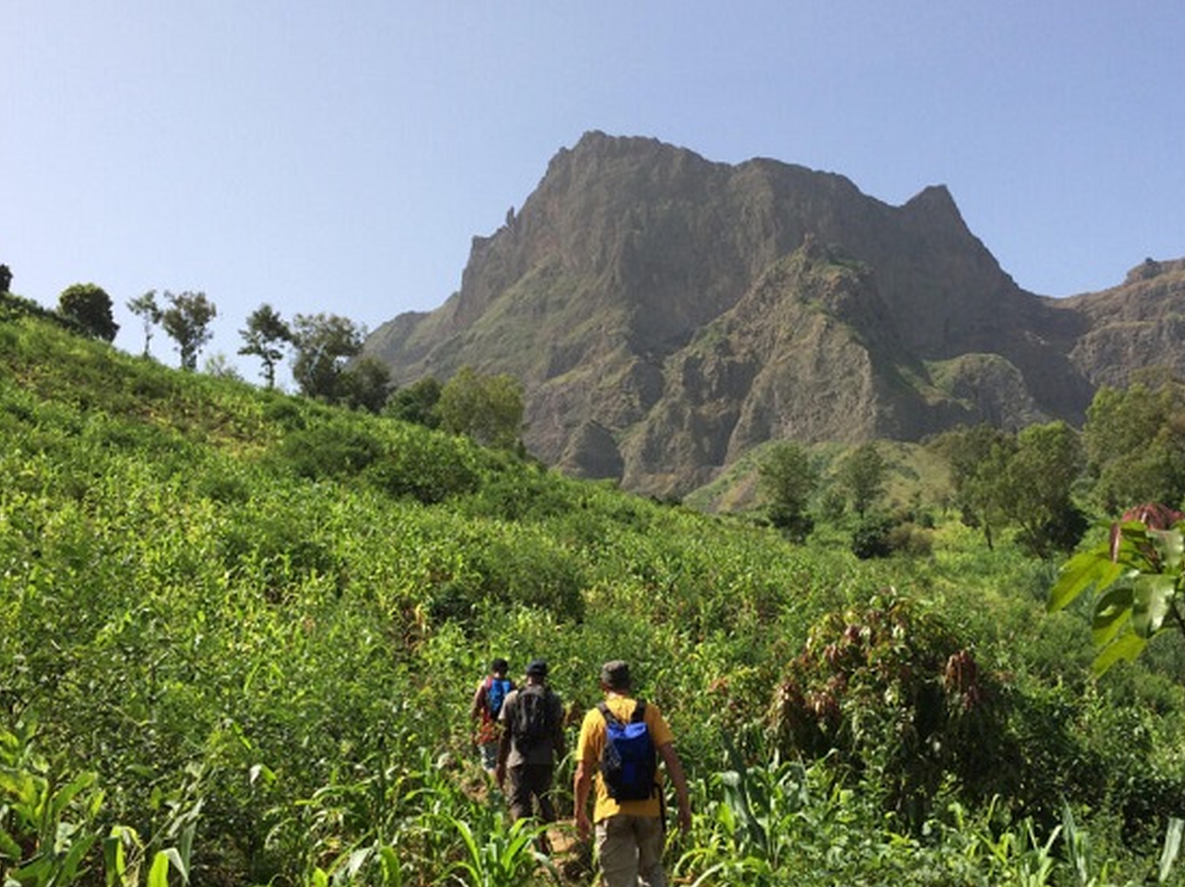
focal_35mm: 37
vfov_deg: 38.6
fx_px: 1266
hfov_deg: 50.1
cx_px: 635
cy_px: 482
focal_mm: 4.15
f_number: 2.2
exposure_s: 1/2160
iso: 32
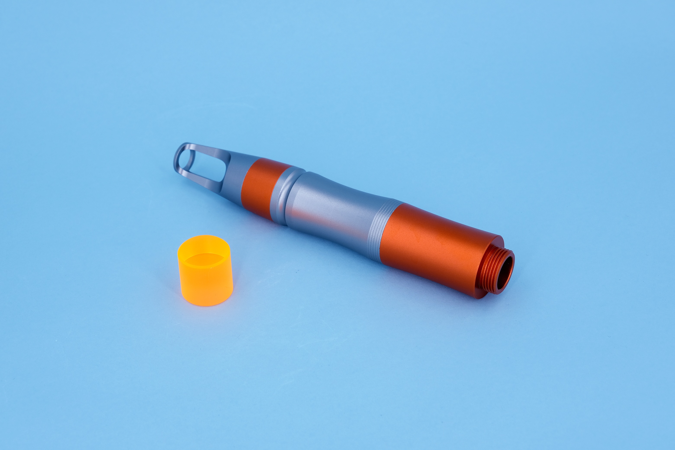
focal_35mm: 64
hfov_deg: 31.4
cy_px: 225
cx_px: 338
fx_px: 1200
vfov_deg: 21.2
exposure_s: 1/120
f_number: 8
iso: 160
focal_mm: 42.9
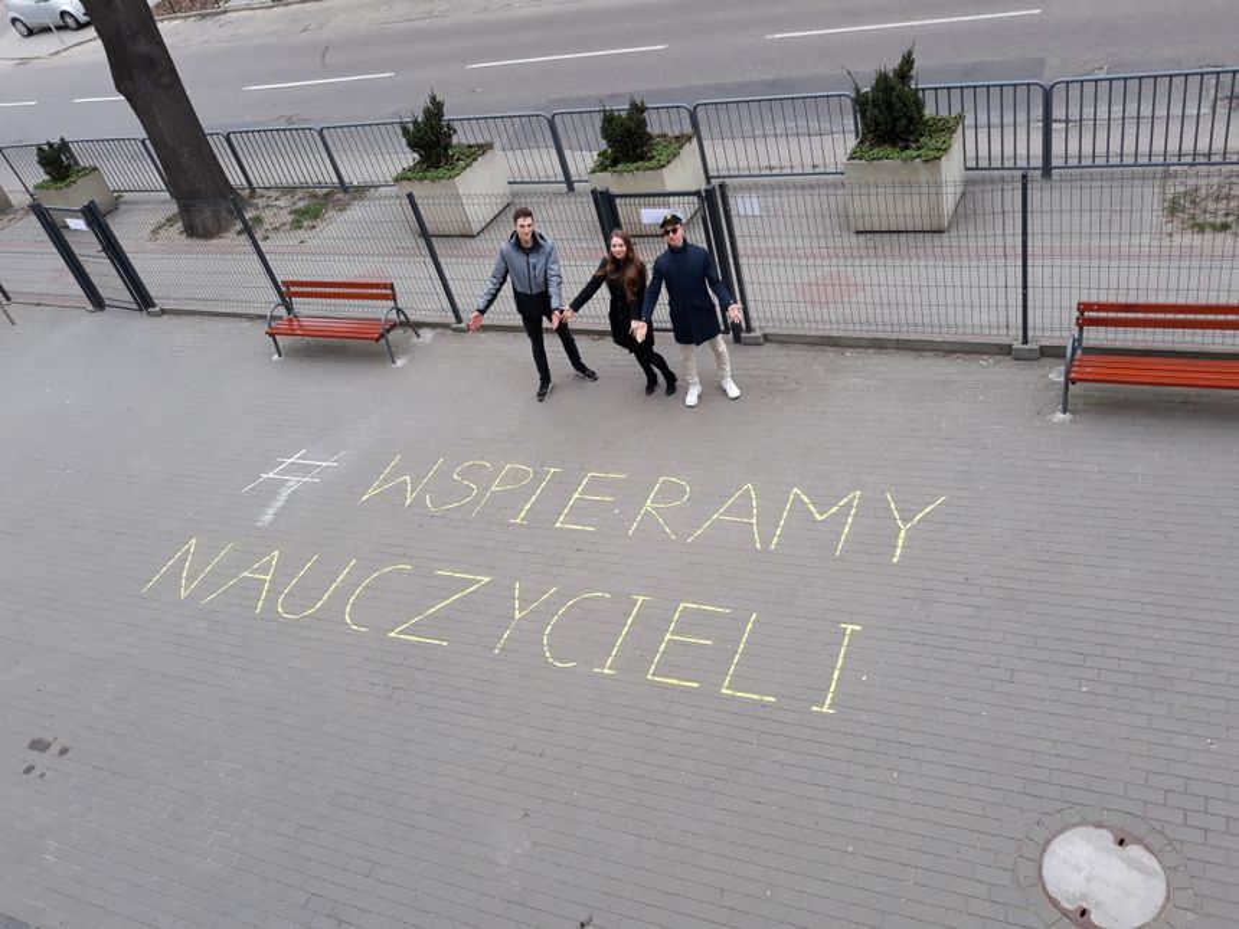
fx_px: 966
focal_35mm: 27
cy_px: 464
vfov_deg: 51.4
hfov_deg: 65.3
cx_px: 620
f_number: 1.7
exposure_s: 1/146
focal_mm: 3.71
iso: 40
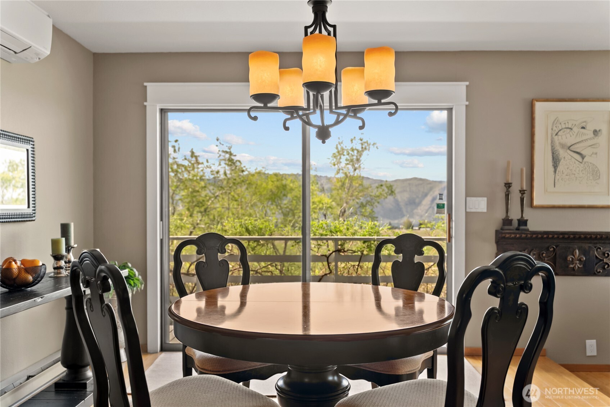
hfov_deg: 63.5
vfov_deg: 44.9
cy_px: 204
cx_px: 305
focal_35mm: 29
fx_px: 493
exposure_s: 1/15
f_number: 3.5
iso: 400
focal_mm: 29.1
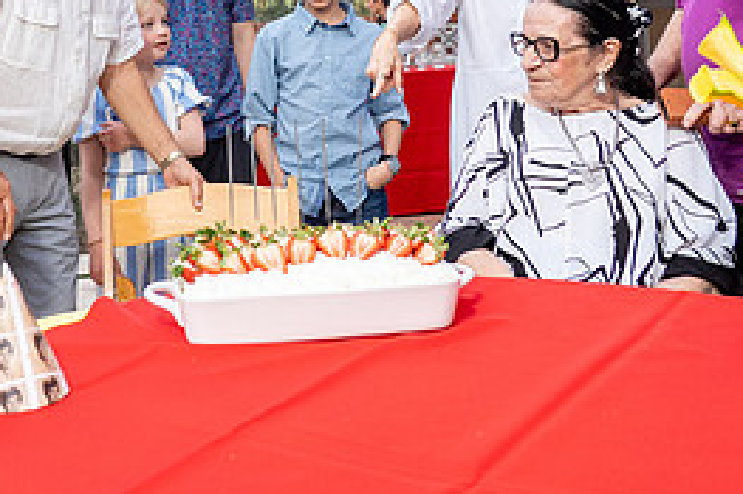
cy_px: 64
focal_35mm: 53
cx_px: 220
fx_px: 1093
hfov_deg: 37.0
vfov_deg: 24.8
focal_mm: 24
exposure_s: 1/160
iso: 500
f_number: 4
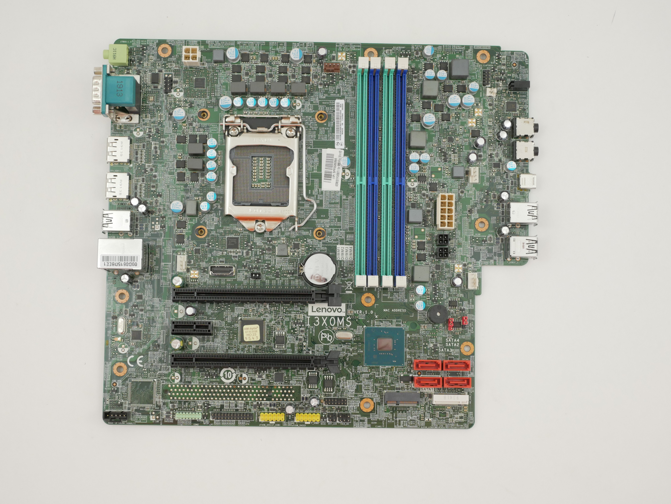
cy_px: 252
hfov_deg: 32.2
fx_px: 1164
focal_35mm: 60
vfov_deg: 24.4
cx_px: 336
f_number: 6.3
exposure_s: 1/160
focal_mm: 30
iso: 800
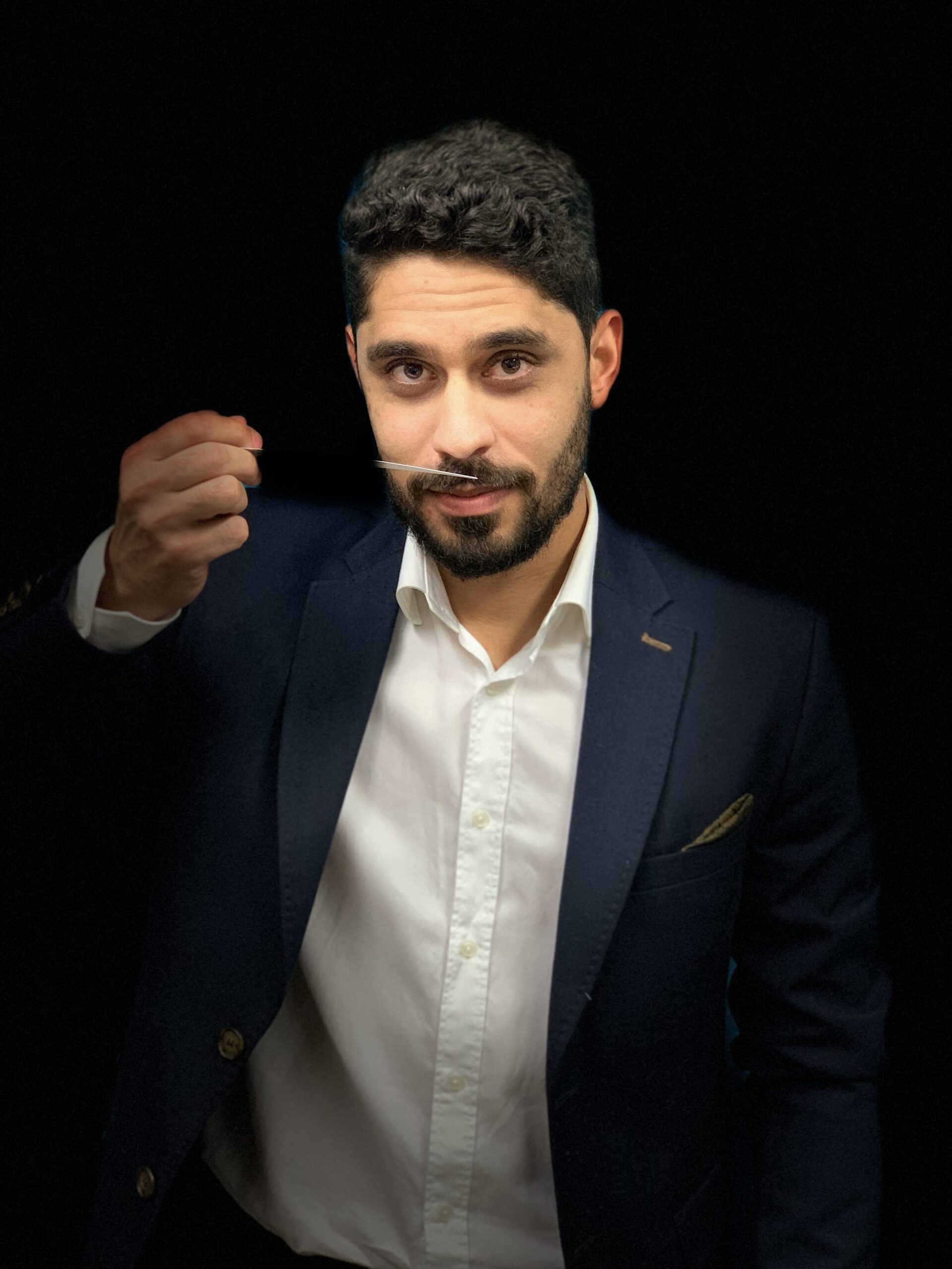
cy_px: 634
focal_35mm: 52
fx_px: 1907
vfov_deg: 36.8
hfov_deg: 28.0
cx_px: 476
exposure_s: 1/60
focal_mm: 6
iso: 200
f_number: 2.4
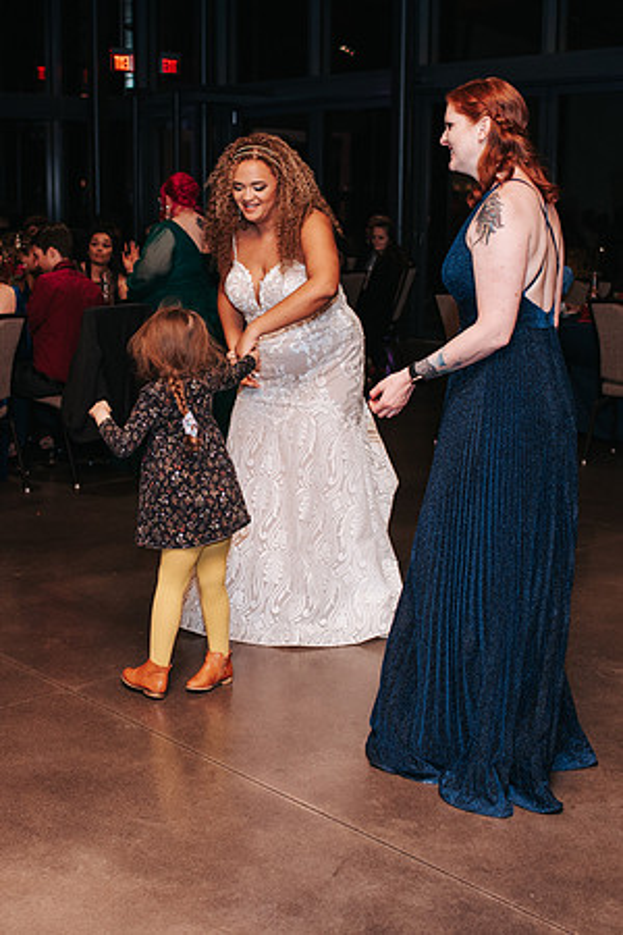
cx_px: 164
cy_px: 468
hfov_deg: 25.5
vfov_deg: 37.9
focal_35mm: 52
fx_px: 1362
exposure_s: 1/200
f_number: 2.8
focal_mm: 35
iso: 1000
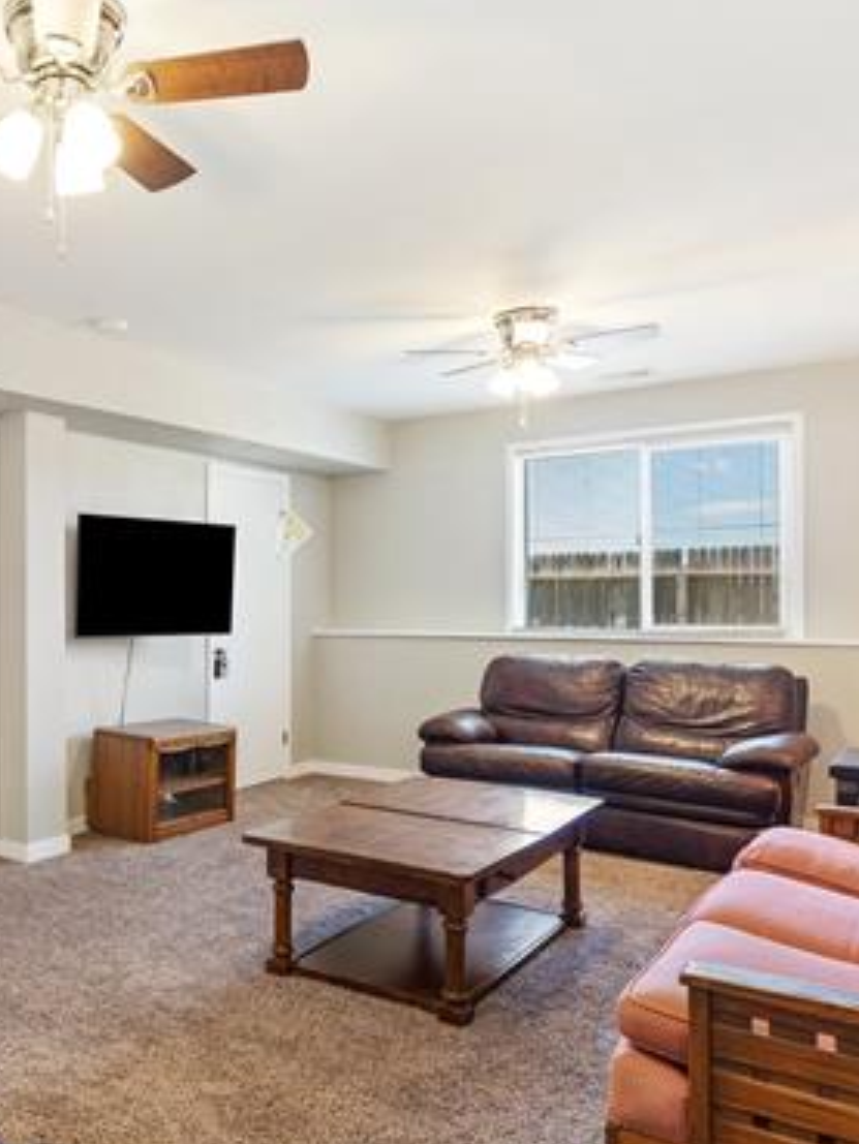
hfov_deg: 43.7
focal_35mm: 30
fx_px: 992
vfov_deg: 59.9
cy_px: 605
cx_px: 127
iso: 400
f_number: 8
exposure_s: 1/2
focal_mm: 18
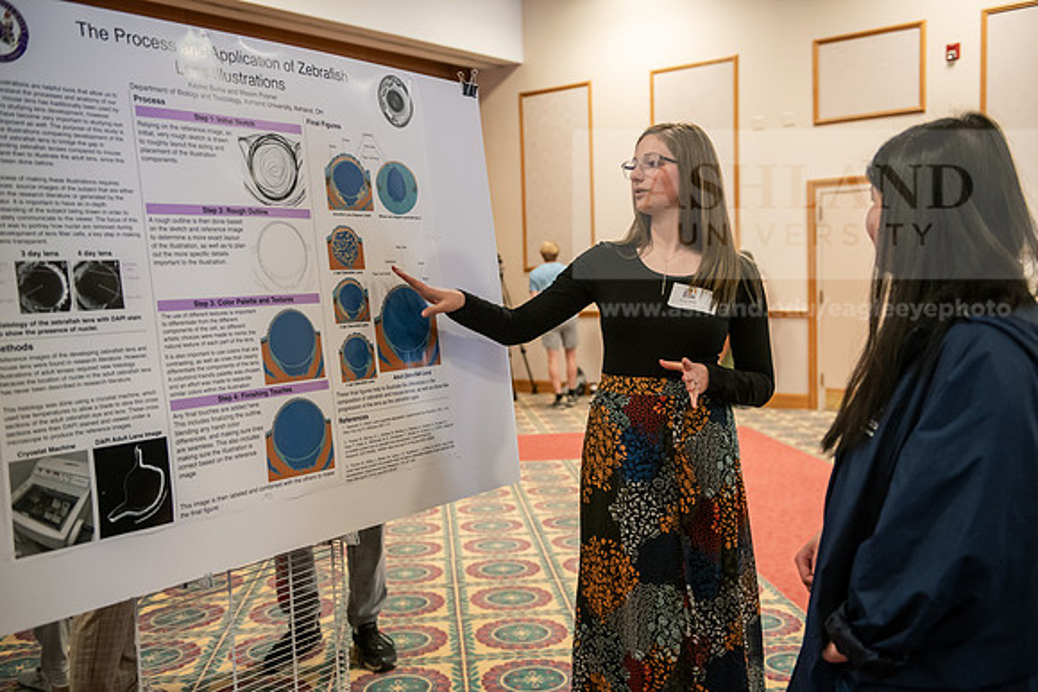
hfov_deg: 50.7
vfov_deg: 35.1
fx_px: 1096
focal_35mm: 38
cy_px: 346
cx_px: 519
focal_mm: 38
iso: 2500
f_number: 3.2
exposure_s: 1/160
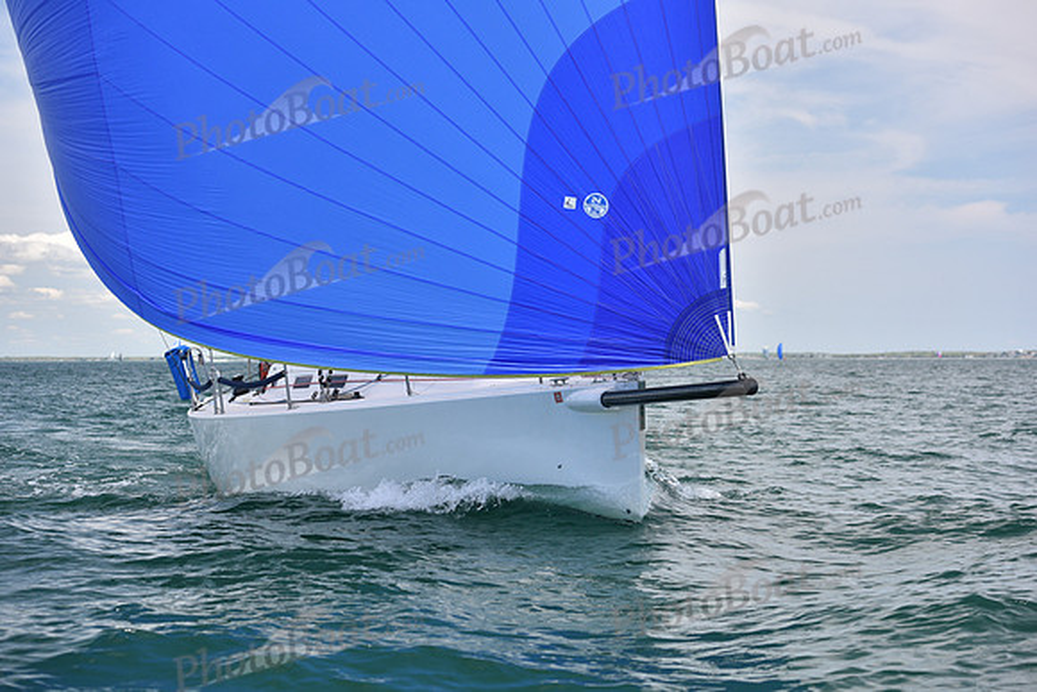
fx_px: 2305
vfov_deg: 17.1
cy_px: 346
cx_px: 518
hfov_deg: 25.4
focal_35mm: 80
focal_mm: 80
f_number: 5
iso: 400
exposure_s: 1/800
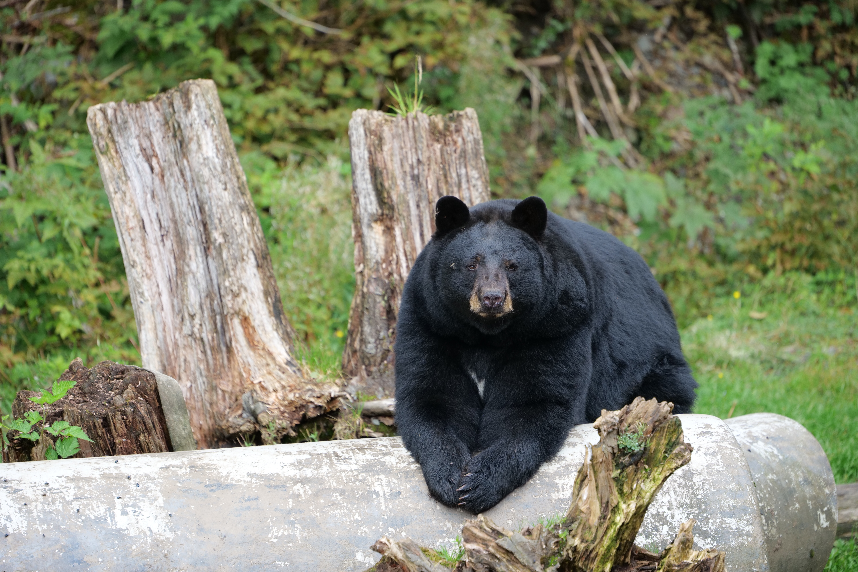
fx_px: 6863
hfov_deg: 7.2
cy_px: 286
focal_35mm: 288
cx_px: 429
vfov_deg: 4.8
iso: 1000
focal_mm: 288
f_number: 5.6
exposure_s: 1/320
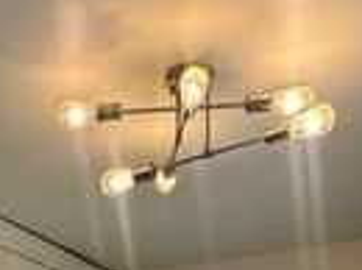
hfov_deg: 26.3
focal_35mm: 72
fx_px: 752
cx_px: 47
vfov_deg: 14.3
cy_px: 636
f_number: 2.2
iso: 64
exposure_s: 1/120
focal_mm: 2.22
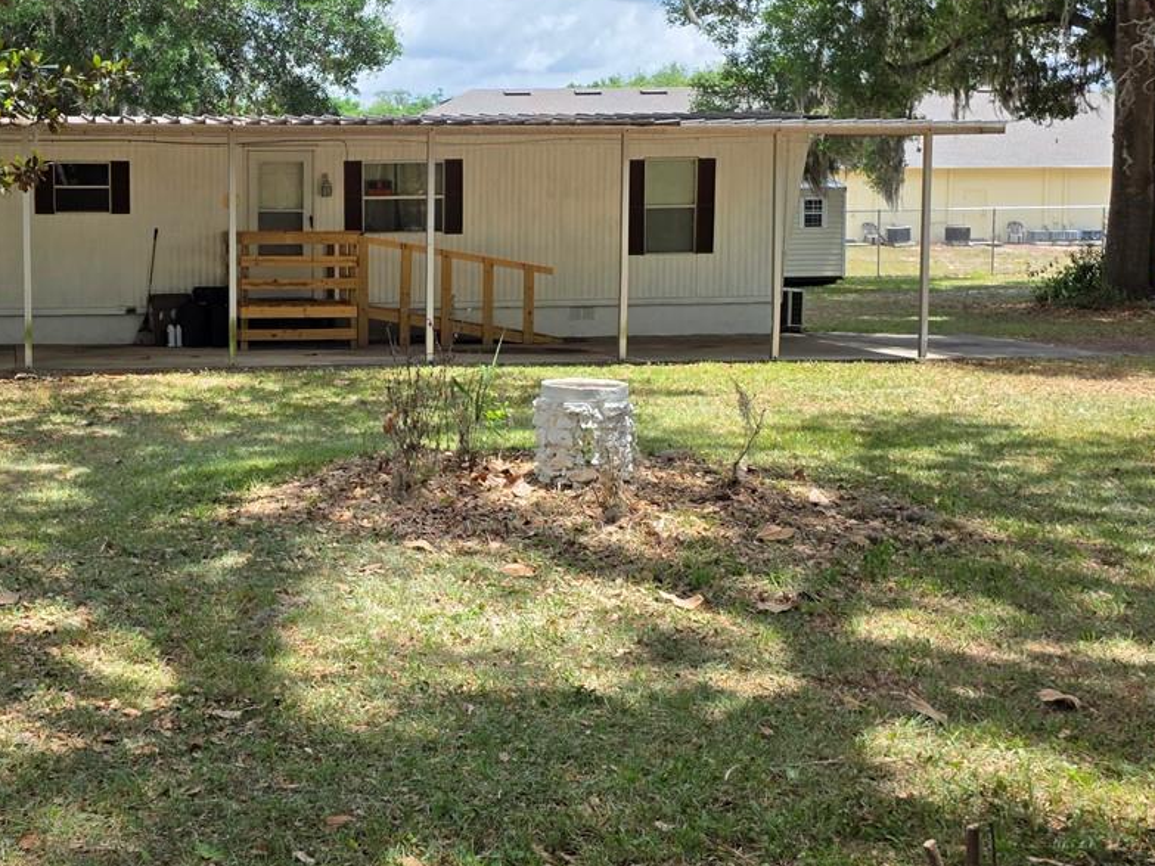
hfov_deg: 38.9
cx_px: 227
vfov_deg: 30.8
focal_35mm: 47
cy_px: 344
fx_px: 1568
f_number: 1.7
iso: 80
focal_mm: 6.3
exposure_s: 1/3717
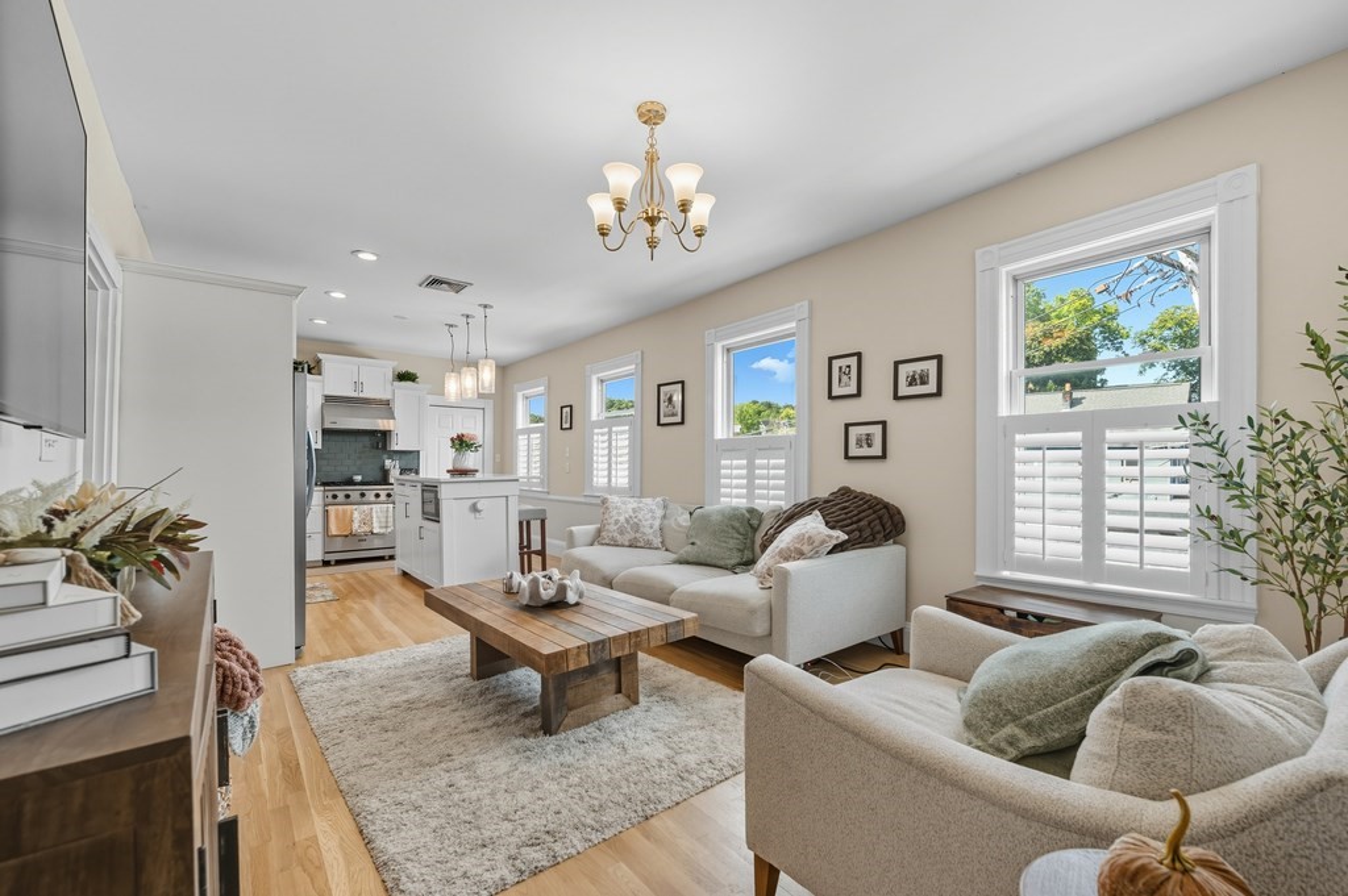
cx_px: 674
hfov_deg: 104.3
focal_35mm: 14
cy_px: 448
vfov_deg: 81.1
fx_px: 524
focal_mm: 14
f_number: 8
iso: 100
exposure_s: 1/5
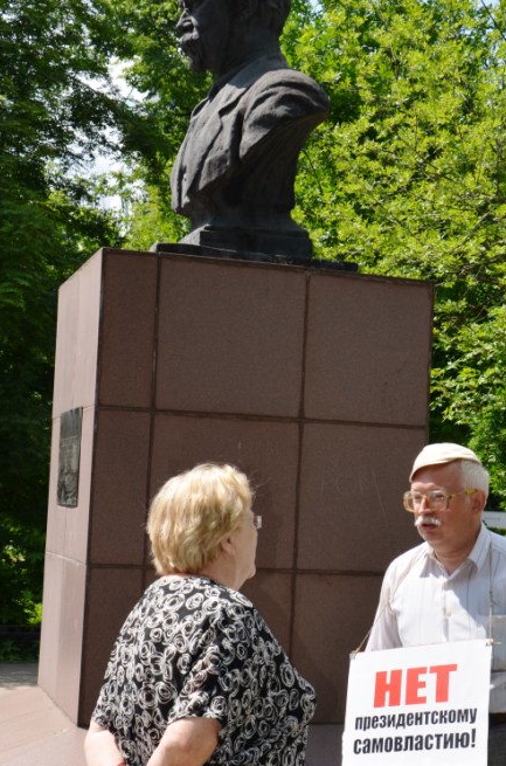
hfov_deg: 22.0
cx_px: 374
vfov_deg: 32.9
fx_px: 1294
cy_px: 437
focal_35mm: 61
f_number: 8
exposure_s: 1/250
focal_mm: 26
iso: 100
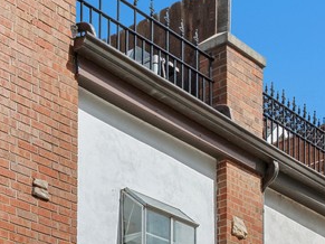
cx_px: -29
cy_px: 289
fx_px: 854
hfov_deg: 20.6
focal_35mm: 91
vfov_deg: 15.6
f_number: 11
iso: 200
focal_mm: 17
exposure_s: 1/500
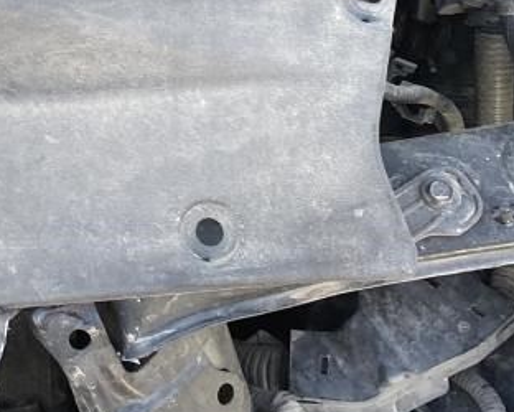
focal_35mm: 104
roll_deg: +13.1
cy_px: -252
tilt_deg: -37.9
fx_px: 1583
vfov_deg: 13.7
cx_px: -297
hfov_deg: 16.5
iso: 32
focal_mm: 4.25
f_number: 1.8
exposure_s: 1/122
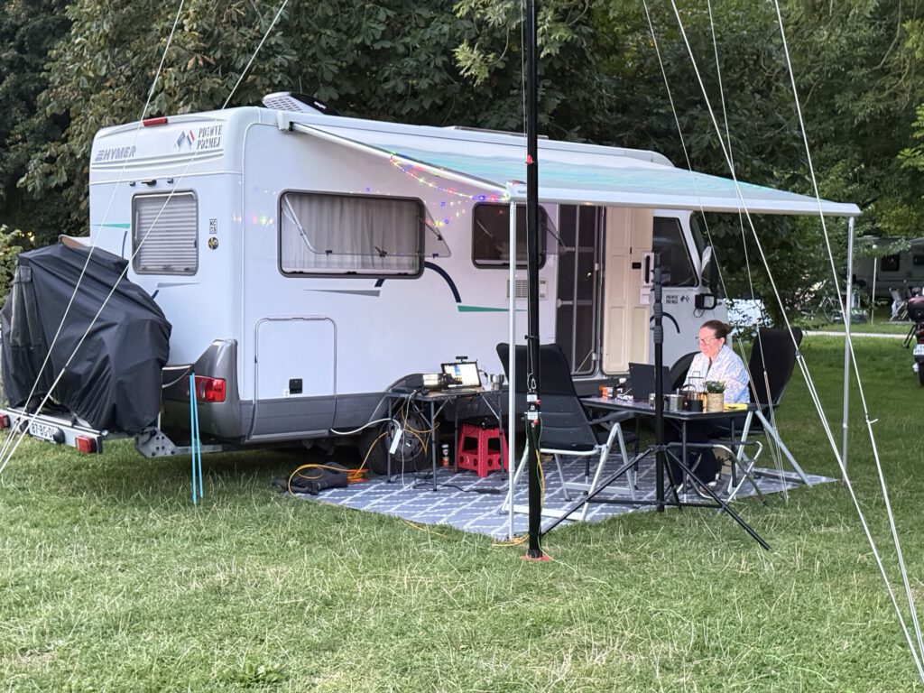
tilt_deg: -2.4
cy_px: 346
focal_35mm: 48
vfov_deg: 30.3
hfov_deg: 39.7
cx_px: 462
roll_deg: +0.0
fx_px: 1281
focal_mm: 6.76
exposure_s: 1/15
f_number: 1.78
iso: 1000
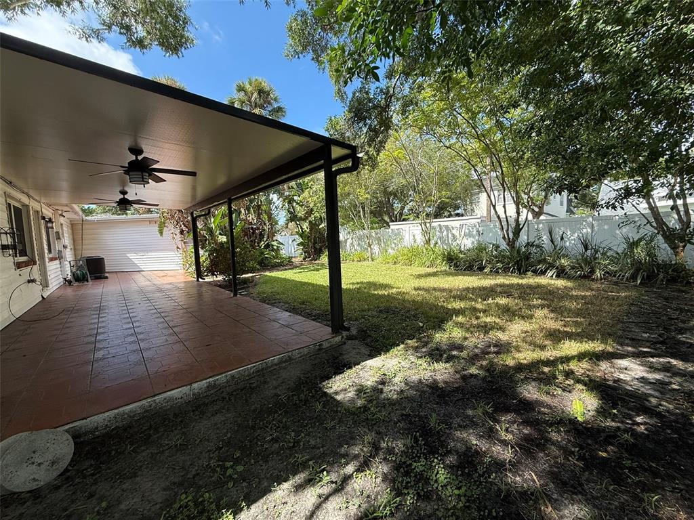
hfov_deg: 102.1
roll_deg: +2.3
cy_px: 260
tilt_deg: -3.4
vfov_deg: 85.7
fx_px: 281
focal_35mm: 14
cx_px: 347
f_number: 2.2
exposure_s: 1/726
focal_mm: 2.22
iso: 64
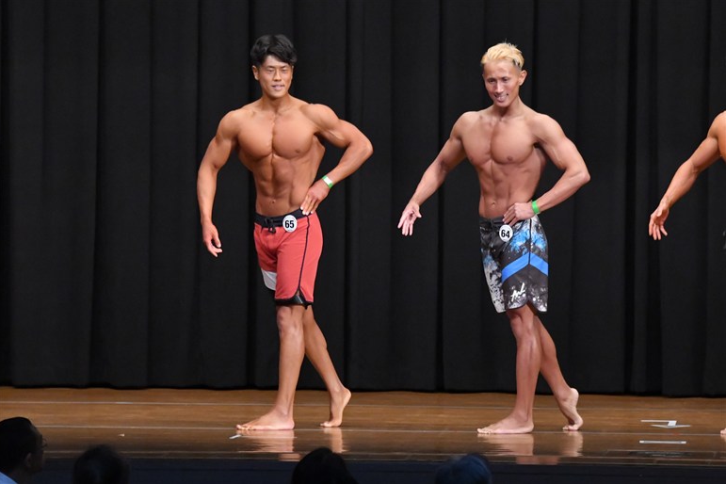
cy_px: 242
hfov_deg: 10.1
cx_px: 362
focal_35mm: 203
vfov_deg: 6.8
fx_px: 4094
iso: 8000
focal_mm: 135
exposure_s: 1/400
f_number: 5.6
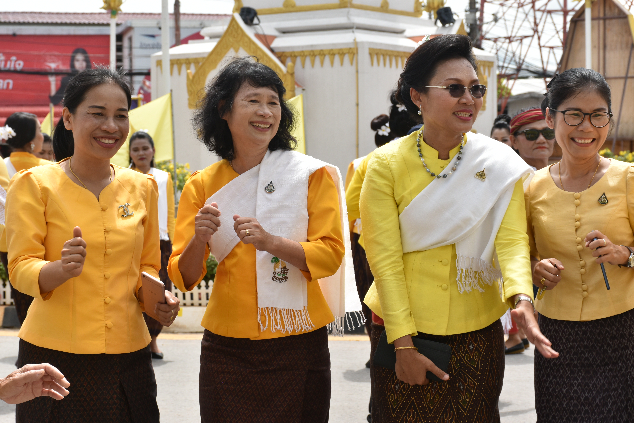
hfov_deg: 22.6
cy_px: 212
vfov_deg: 15.2
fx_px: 1585
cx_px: 317
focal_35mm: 90
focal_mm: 60
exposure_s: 1/320
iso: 200
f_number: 9
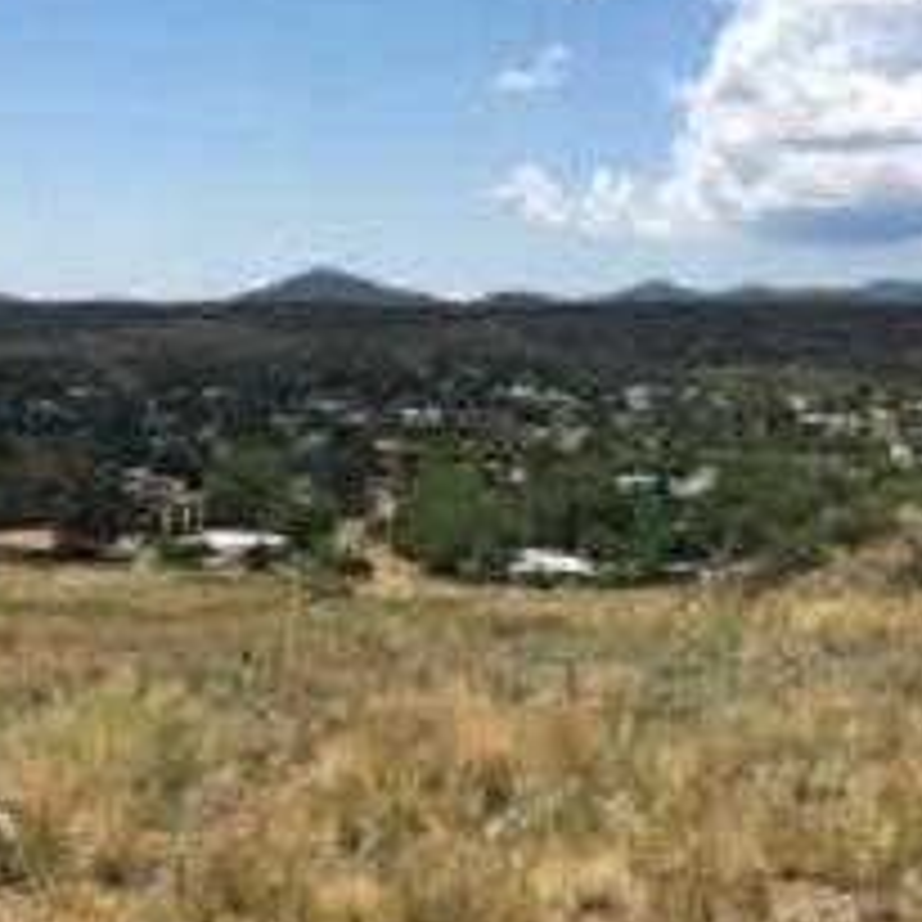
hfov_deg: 30.6
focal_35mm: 56
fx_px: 1688
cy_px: 439
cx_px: 452
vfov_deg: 30.6
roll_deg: -1.8
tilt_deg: -2.2
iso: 25
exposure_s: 1/2079
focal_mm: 4.15
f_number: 2.2
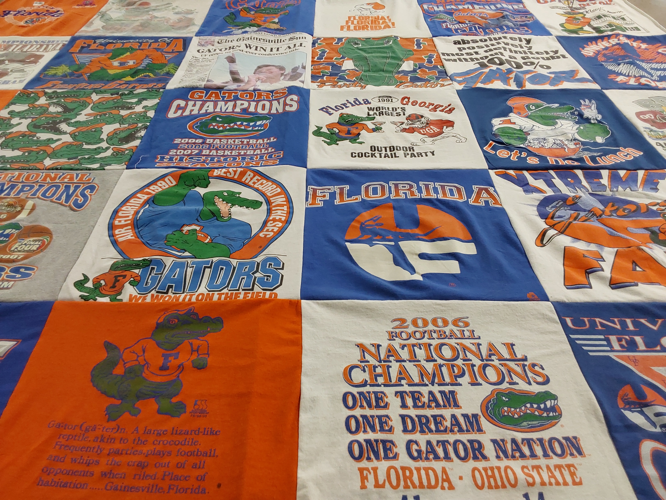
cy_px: 250
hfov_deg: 63.4
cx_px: 333
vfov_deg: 49.7
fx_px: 539
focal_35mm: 28
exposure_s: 1/60
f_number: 1.9
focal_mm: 2.91
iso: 100
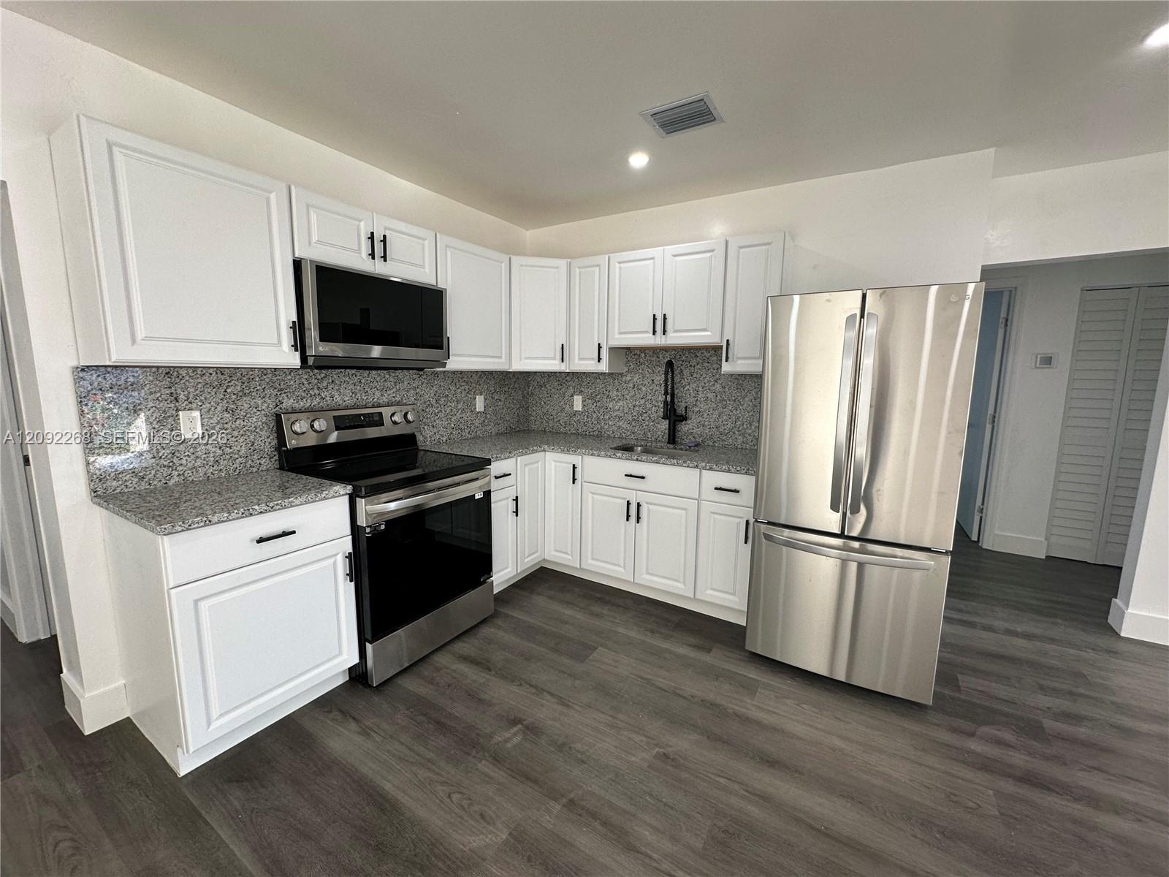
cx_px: 584
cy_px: 438
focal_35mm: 14
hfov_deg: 102.1
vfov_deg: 85.7
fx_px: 473
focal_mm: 2.22
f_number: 2.2
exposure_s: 1/120
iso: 100
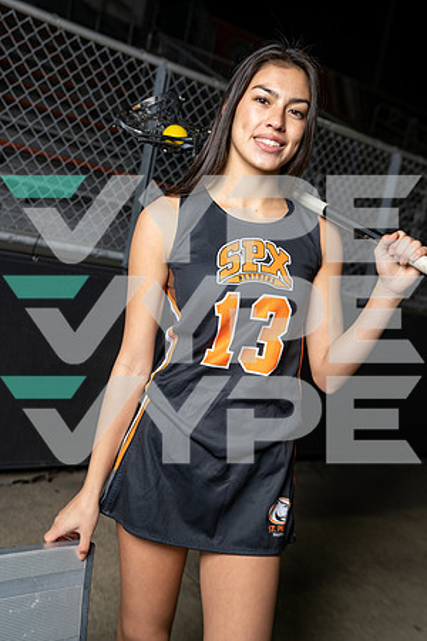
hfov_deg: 33.4
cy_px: 320
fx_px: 712
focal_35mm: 40
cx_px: 214
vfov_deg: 48.5
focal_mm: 40
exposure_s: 1/250
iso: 125
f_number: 4
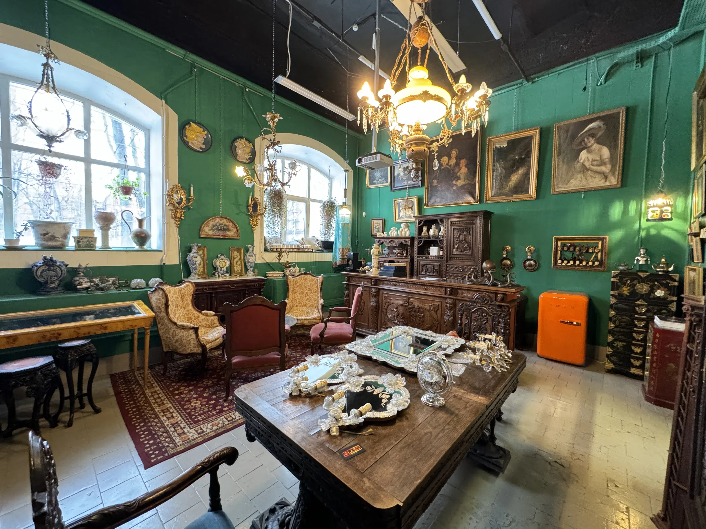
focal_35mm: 14
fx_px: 286
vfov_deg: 85.7
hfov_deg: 102.1
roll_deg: -1.8
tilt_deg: -2.2
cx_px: 353
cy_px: 264
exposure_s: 1/50
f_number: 2.2
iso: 800
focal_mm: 2.22
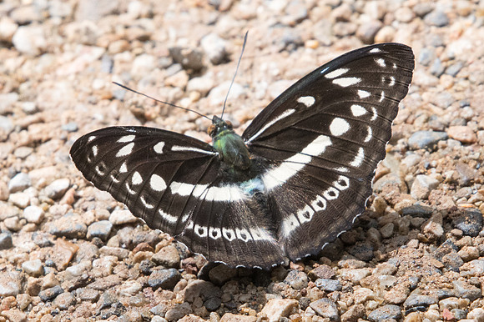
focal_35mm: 1117
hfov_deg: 1.8
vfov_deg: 1.2
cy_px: 164
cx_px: 258
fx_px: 15010
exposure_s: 1/800
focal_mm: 400
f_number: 9
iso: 1000
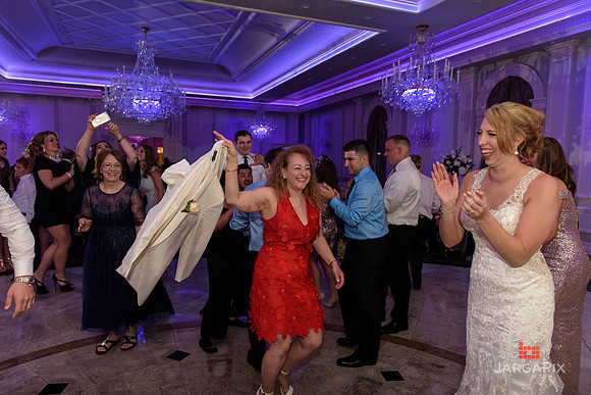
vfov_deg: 53.2
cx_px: 296
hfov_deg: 73.7
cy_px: 198
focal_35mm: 24
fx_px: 394
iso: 1600
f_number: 3.2
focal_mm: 24
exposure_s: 1/125
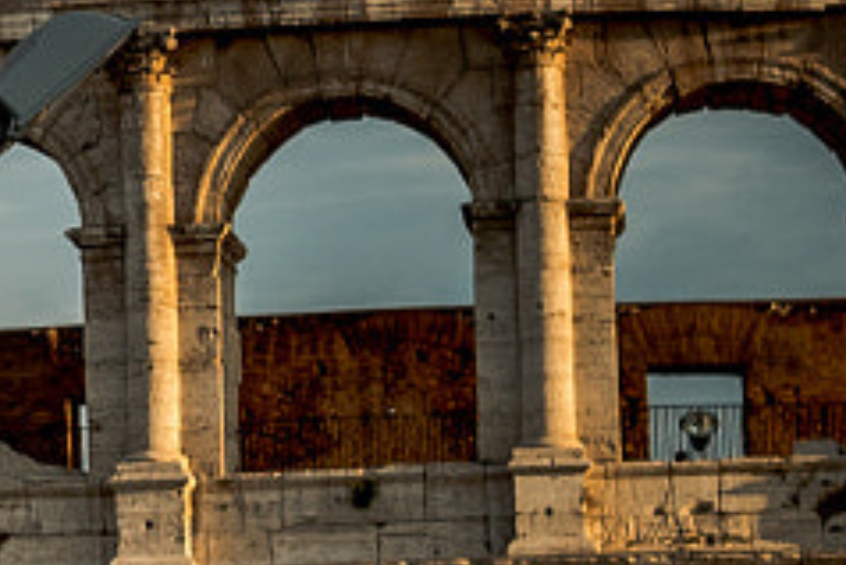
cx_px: -1568
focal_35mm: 336
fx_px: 7900
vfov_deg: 4.1
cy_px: 18
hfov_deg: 5.8
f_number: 5
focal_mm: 50
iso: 100
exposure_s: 1/125
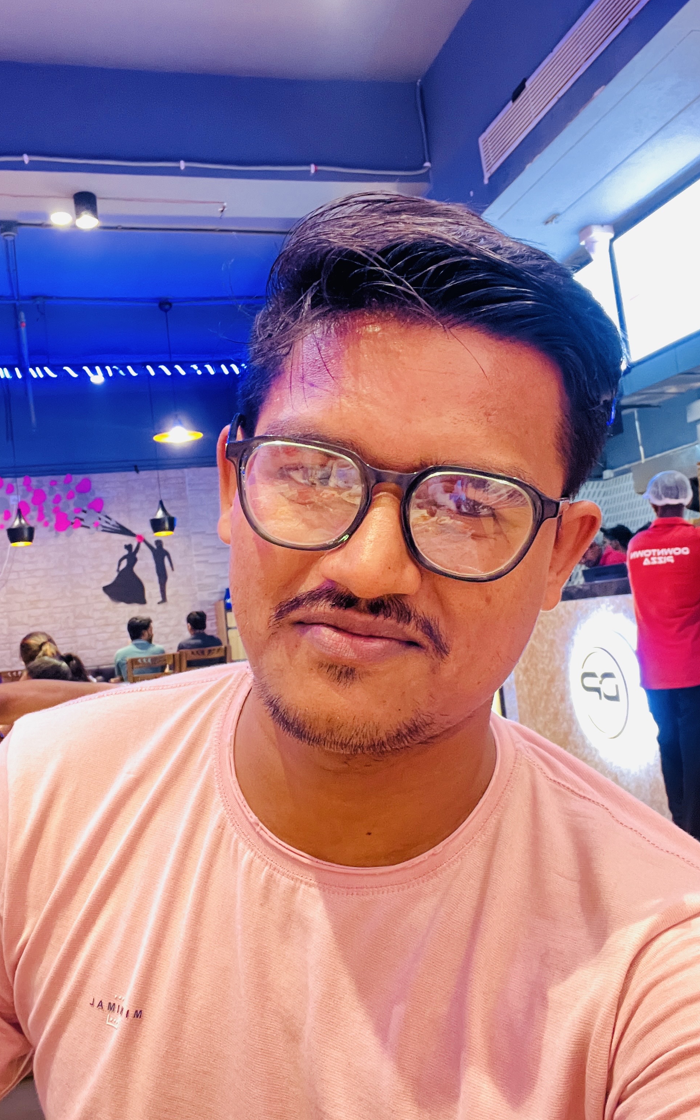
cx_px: 357
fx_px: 977
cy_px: 561
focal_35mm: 32
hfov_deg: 39.4
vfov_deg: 59.7
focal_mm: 2.71
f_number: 2.2
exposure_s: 1/25
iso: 640
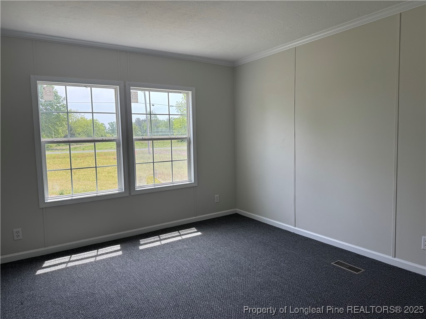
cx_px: 213
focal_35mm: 24
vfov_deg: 56.8
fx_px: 295
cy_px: 160
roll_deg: +1.3
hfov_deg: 71.6
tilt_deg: -6.9
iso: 80
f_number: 1.78
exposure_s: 1/499
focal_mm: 6.76
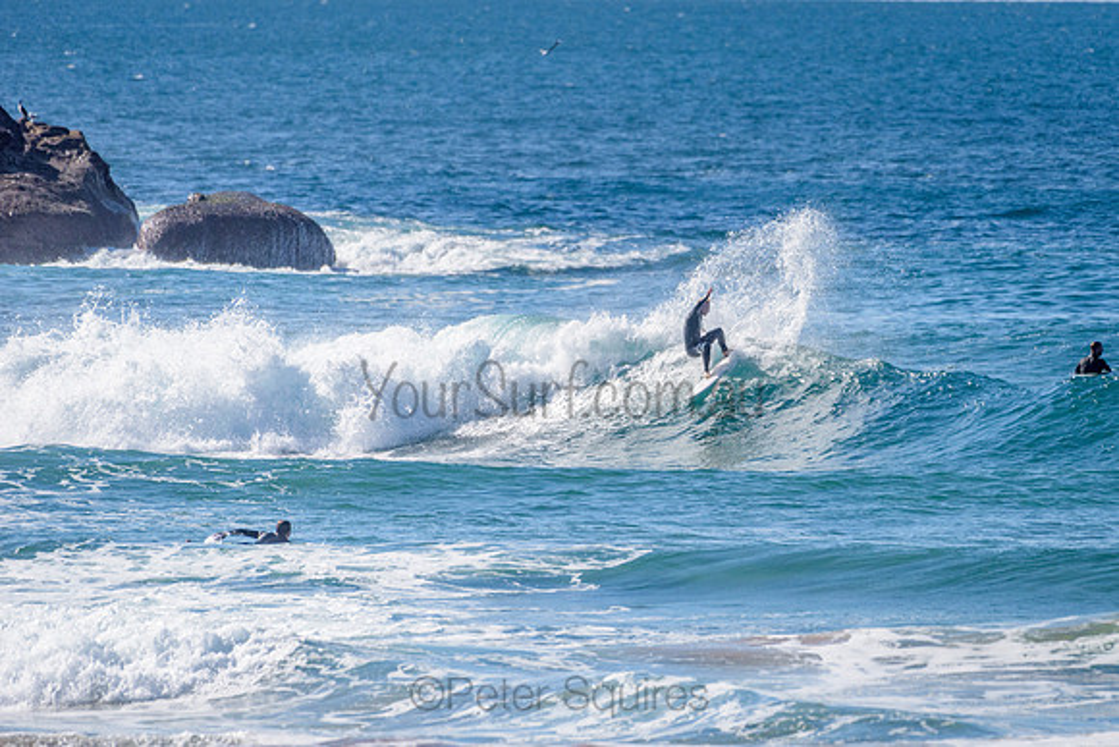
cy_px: 346
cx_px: 686
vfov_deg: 2.2
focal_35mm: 613
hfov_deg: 3.4
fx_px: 19066
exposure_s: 1/8000
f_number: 5.6
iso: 450
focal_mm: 500
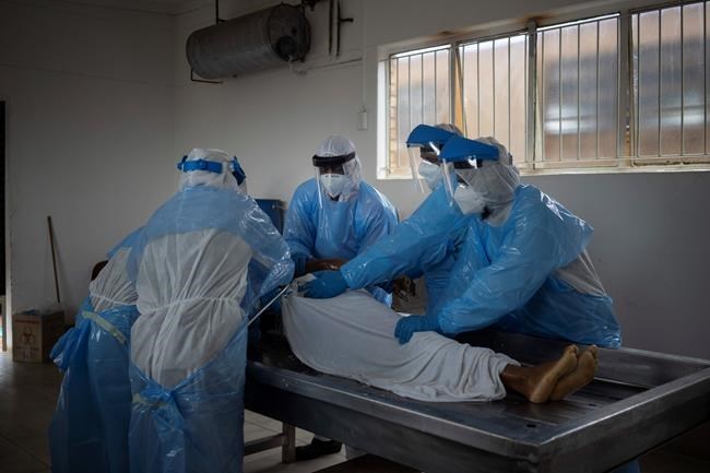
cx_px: 355
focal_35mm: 35
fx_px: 690
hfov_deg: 54.4
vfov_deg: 37.8
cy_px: 236
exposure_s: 1/250
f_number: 2.8
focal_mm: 35
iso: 250
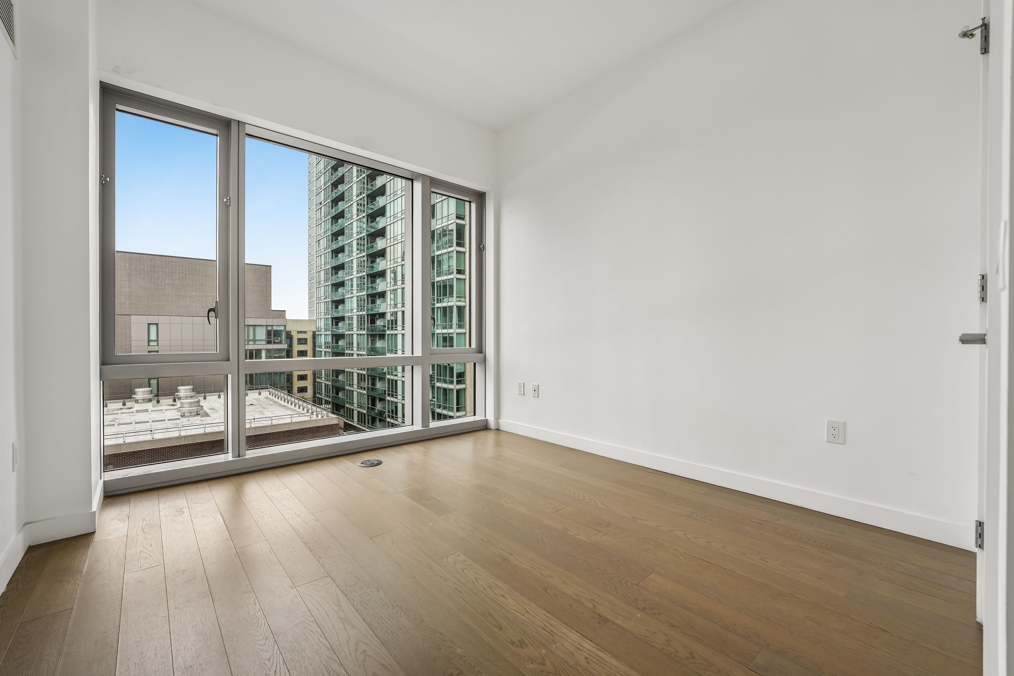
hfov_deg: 104.3
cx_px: 507
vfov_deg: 81.2
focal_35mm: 14
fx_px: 394
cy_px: 338
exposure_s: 1/125
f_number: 6.3
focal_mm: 14
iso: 250
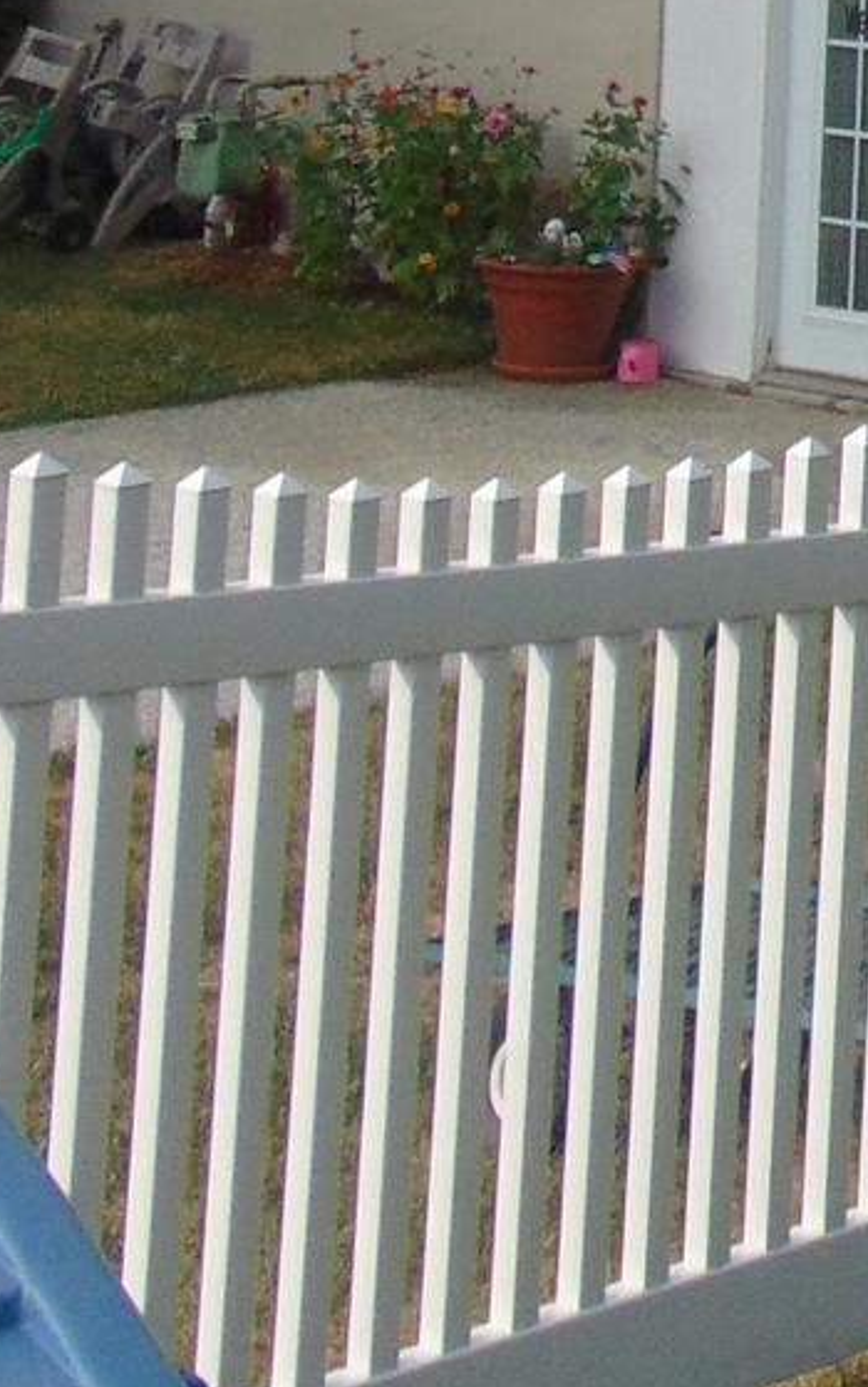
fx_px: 3667
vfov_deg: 19.6
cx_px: 1864
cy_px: -469
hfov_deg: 11.8
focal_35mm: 97
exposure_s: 1/200
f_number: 7.7
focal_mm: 4.5
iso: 80
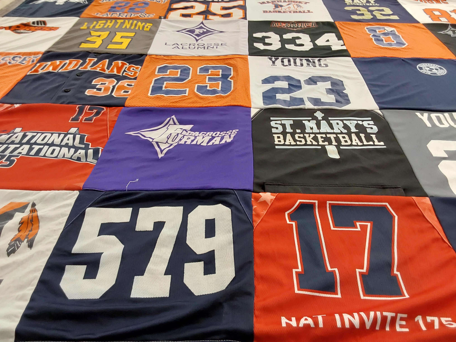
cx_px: 228
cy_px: 171
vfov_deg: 49.7
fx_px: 369
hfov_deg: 63.4
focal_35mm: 28
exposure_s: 1/60
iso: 160
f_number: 1.9
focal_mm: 2.91
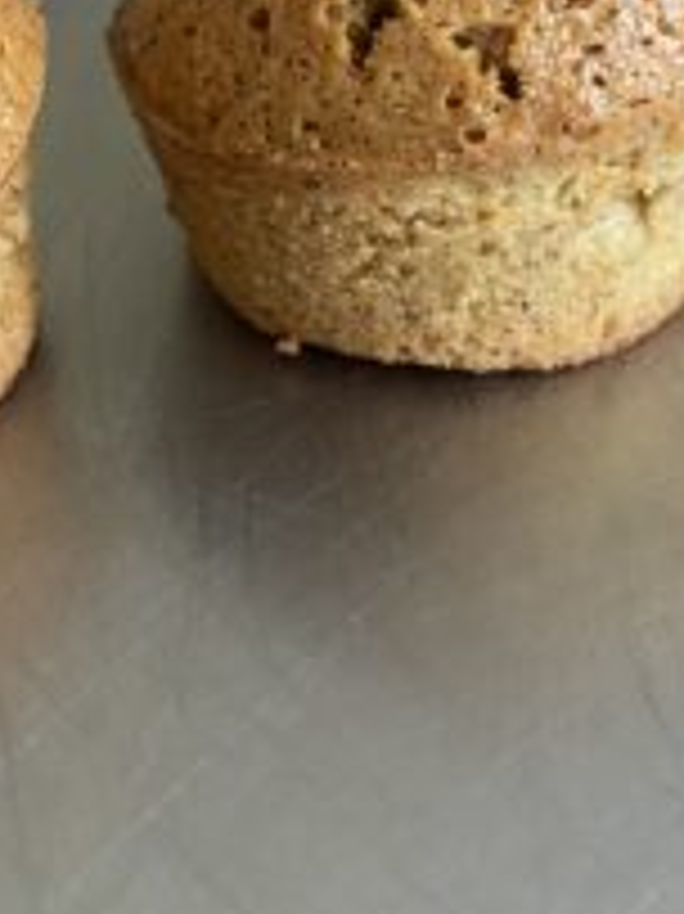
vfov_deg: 29.7
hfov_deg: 22.6
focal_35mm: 64
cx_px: 142
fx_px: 1688
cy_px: 198
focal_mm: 4.25
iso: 200
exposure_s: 1/60
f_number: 1.8
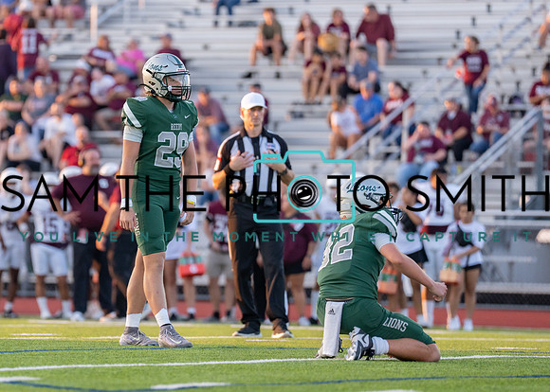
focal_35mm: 340
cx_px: 149
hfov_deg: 5.9
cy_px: 190
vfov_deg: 4.2
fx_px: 5303
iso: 500
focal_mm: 200
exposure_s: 1/1250
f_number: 2.8
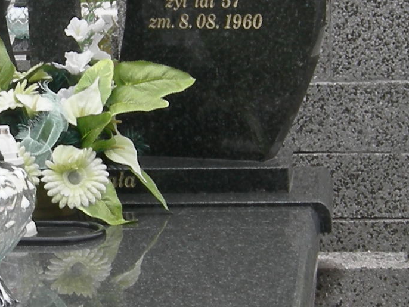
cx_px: -27
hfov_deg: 14.2
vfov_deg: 10.9
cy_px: 119
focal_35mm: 136
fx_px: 1607
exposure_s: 1/117
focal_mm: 7.5
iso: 64
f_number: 4.3
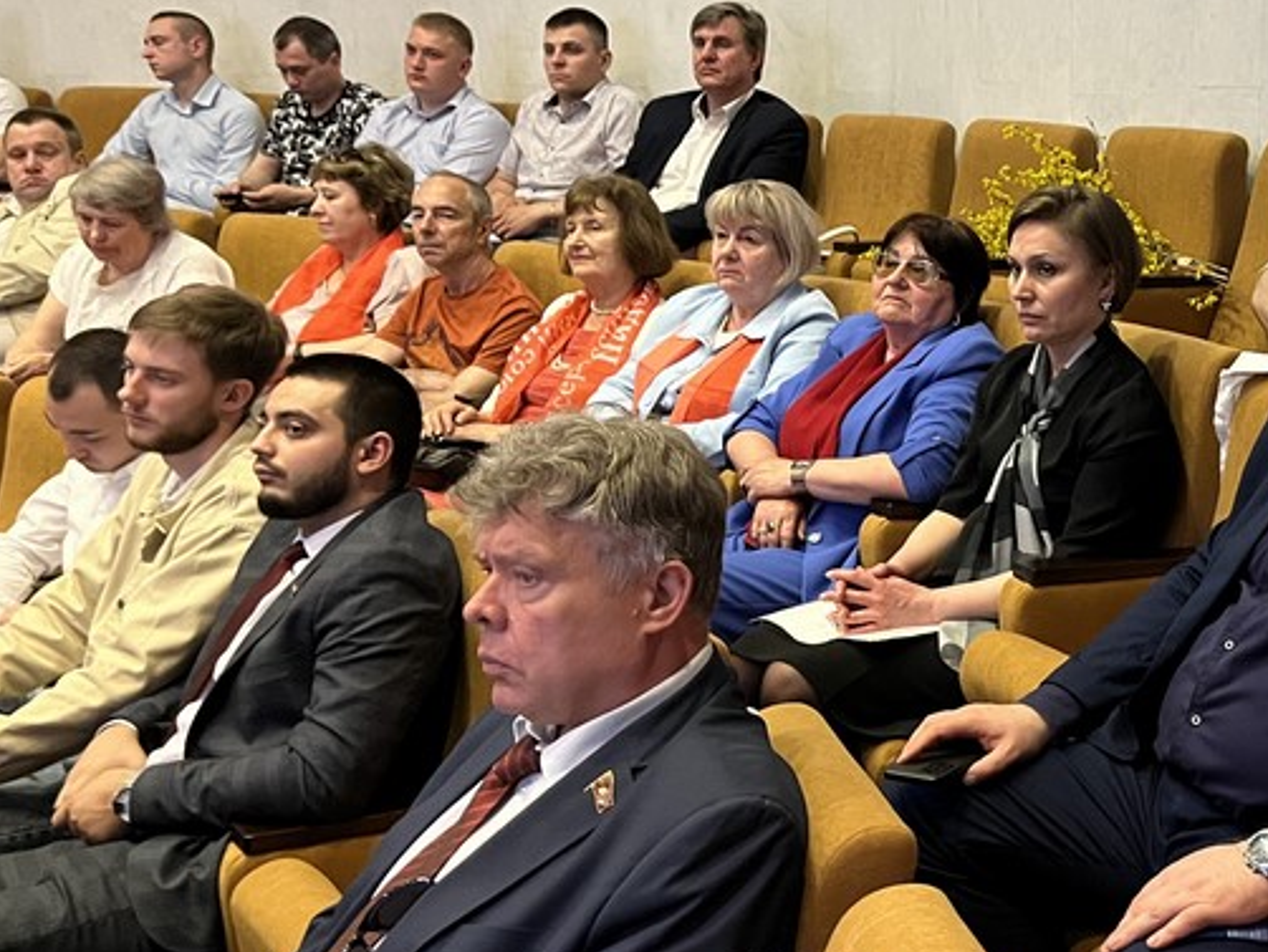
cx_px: 1230
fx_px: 1942
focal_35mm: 53
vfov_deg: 27.5
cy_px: 462
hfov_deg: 33.5
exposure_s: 1/29
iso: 640
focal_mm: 5.1
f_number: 1.6
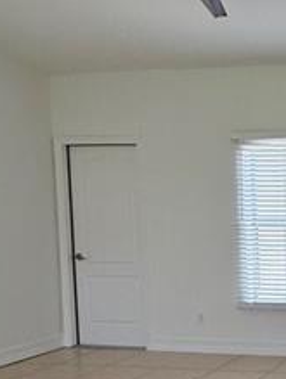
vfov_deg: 38.5
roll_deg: -1.3
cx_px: 452
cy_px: 247
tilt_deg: -3.6
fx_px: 538
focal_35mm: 49
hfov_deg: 22.9
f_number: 2.2
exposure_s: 1/194
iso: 64
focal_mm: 2.22
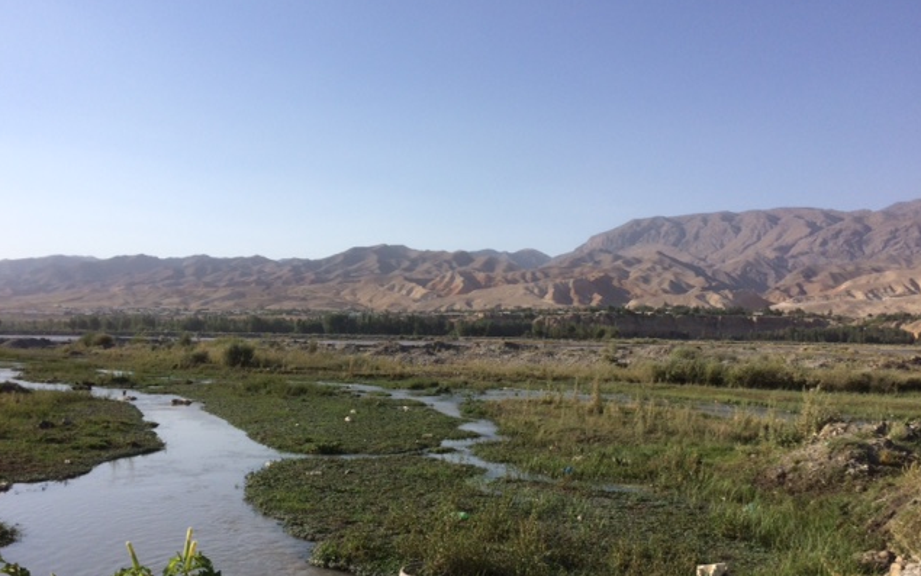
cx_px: 460
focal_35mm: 31
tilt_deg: +1.0
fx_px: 778
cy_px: 306
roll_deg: -1.4
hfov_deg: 61.2
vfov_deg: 40.6
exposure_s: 1/2564
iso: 32
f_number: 2.2
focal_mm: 4.15
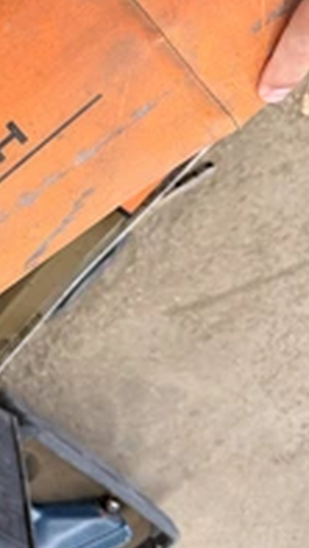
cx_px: -128
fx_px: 771
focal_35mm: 53
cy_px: 245
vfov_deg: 39.1
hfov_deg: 20.1
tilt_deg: -65.1
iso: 200
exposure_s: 1/60
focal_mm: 6.76
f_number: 1.78
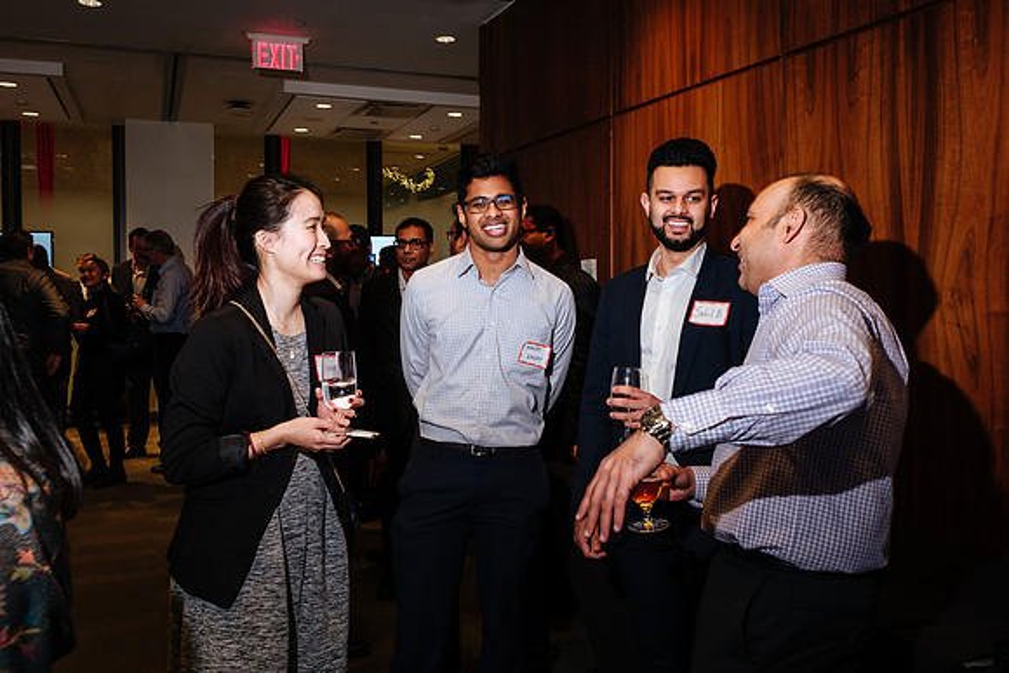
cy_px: 309
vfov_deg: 45.0
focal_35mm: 29
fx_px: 812
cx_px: 467
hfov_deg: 63.6
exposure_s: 1/60
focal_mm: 16.5
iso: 400
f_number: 4
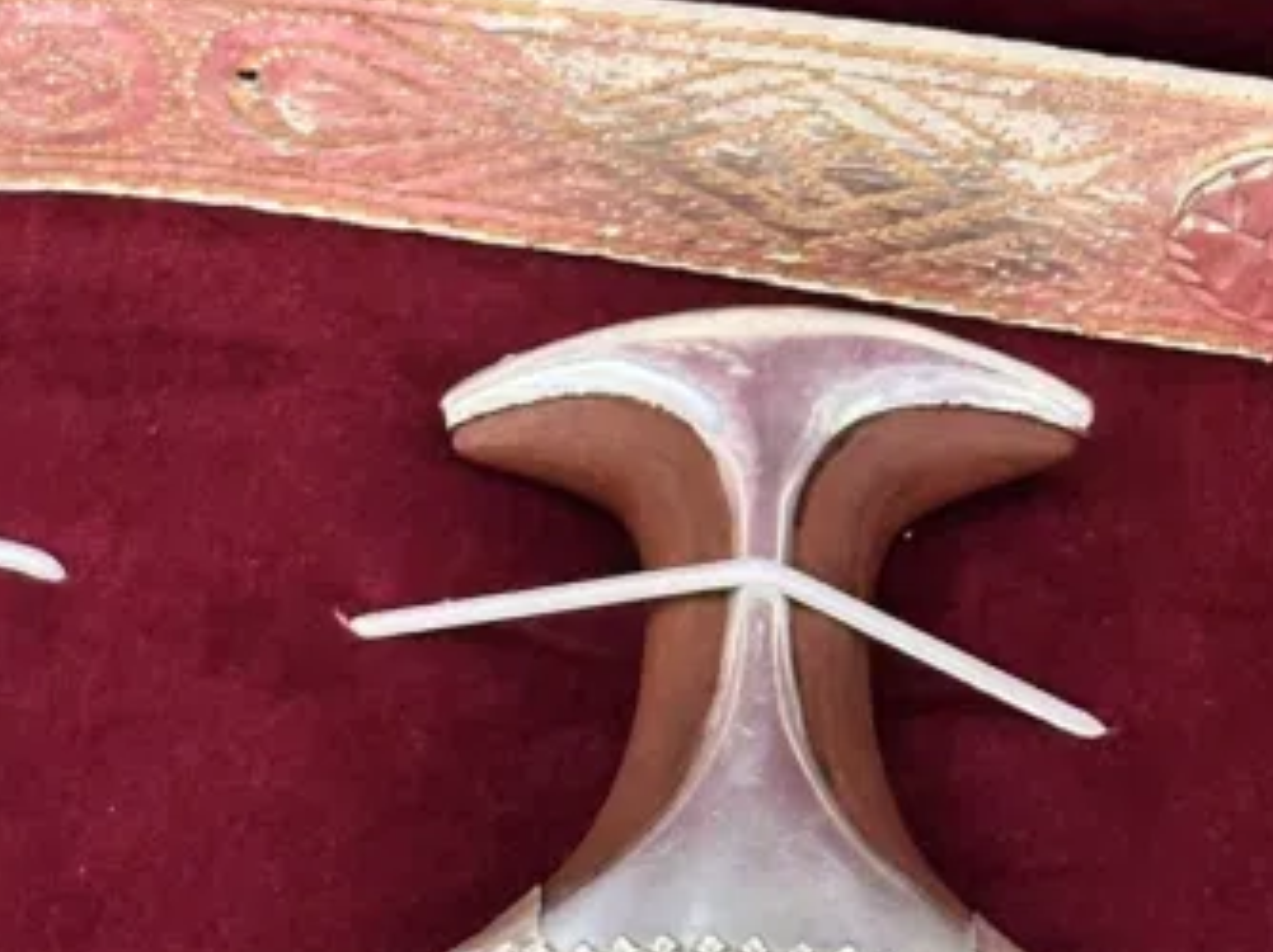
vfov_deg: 16.0
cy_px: 735
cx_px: 76
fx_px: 3381
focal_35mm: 92
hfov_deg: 20.8
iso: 100
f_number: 1.78
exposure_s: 1/50
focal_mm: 6.86
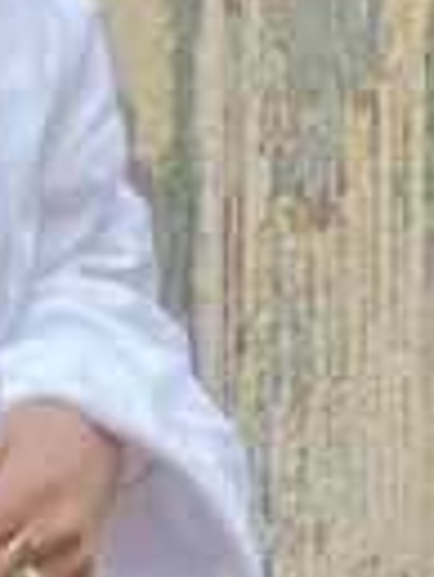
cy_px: -197
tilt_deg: -3.7
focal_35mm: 161
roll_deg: +0.1
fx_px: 2687
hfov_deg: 8.9
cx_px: -295
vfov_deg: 11.9
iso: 50
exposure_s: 1/122
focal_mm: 5.1
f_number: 1.6
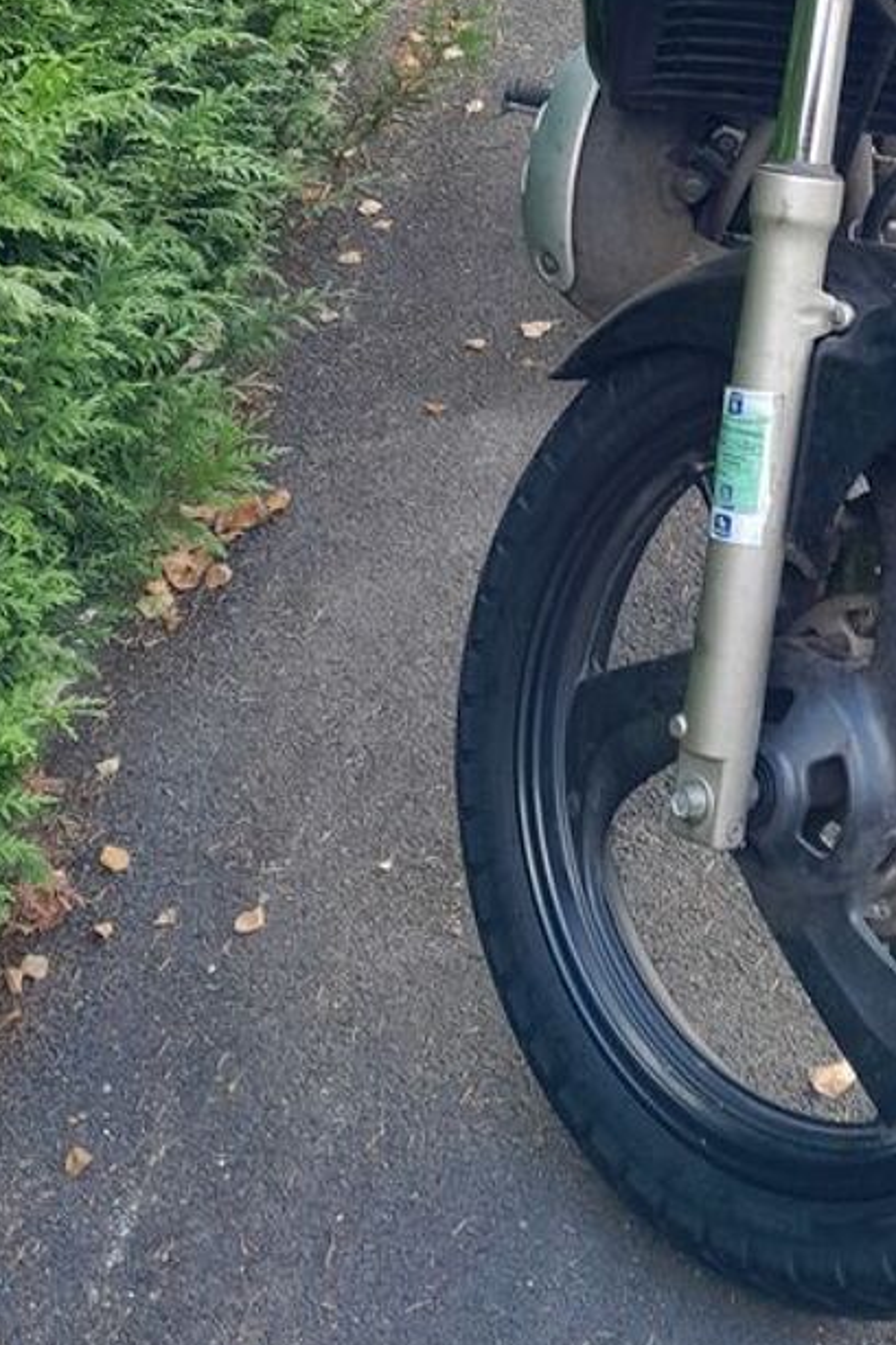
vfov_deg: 31.2
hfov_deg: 21.7
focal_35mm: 61
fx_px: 2278
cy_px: 100
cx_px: 837
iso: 40
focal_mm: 4
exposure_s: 1/50
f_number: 1.8
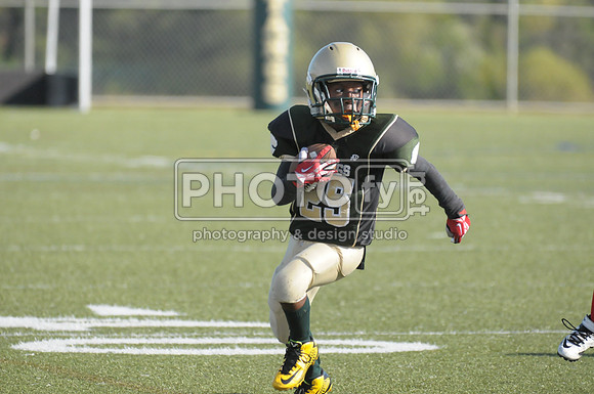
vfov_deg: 3.4
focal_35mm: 405
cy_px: 197
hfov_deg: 5.1
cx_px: 297
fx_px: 6673
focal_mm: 270
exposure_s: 1/5000
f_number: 4
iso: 1600
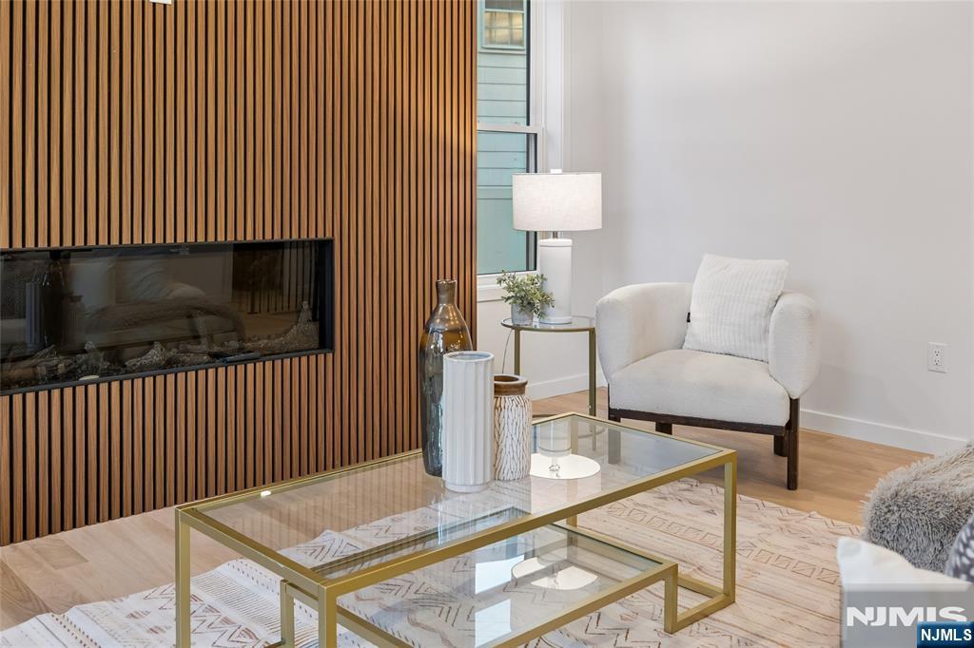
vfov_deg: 38.9
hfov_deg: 55.8
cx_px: 487
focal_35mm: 34
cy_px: 324
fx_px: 920
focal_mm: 34
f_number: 8
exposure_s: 1/50
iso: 1250
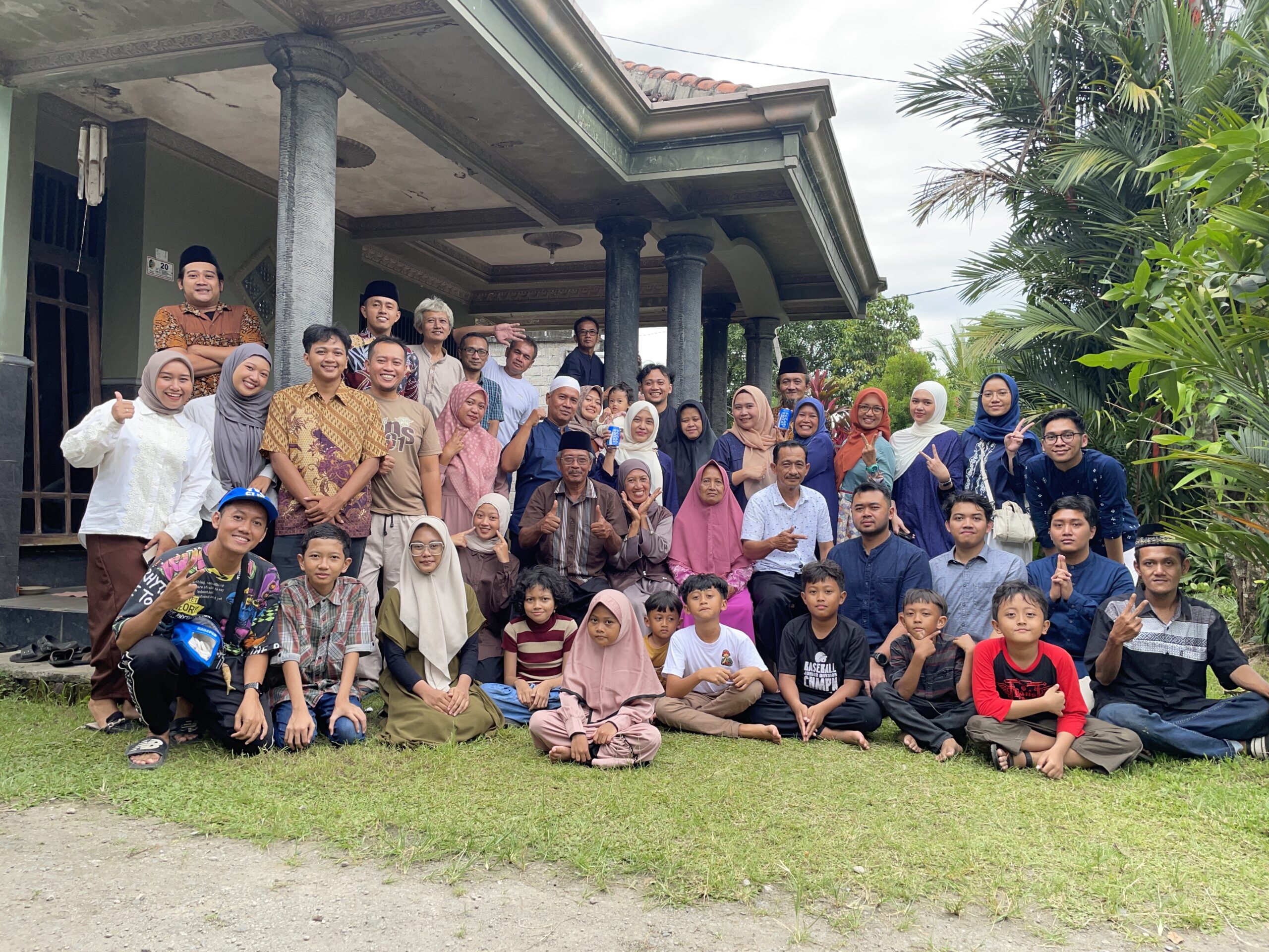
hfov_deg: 67.3
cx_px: 634
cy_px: 476
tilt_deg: +2.6
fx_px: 953
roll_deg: -1.2
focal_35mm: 26
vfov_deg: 53.1
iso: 32
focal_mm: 4.2
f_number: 1.6
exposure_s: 1/337
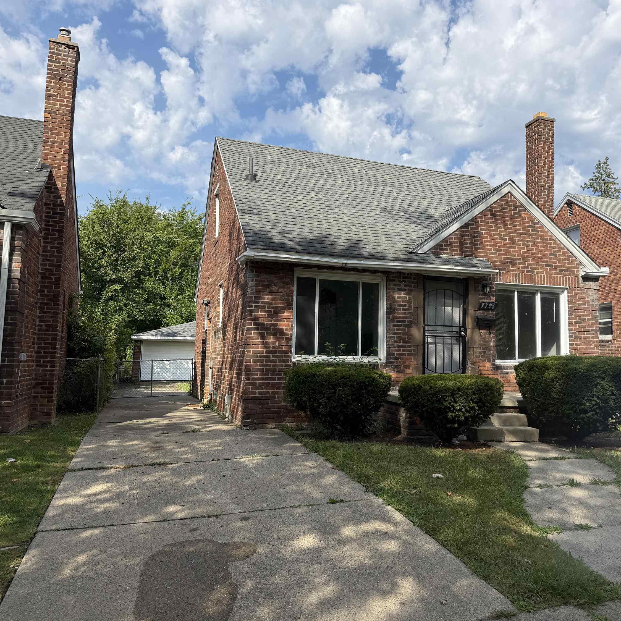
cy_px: 309
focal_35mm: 29
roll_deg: -0.3
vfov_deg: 55.6
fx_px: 589
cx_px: 370
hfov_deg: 55.3
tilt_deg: +5.5
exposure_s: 1/3759
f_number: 1.78
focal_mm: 6.76
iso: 80
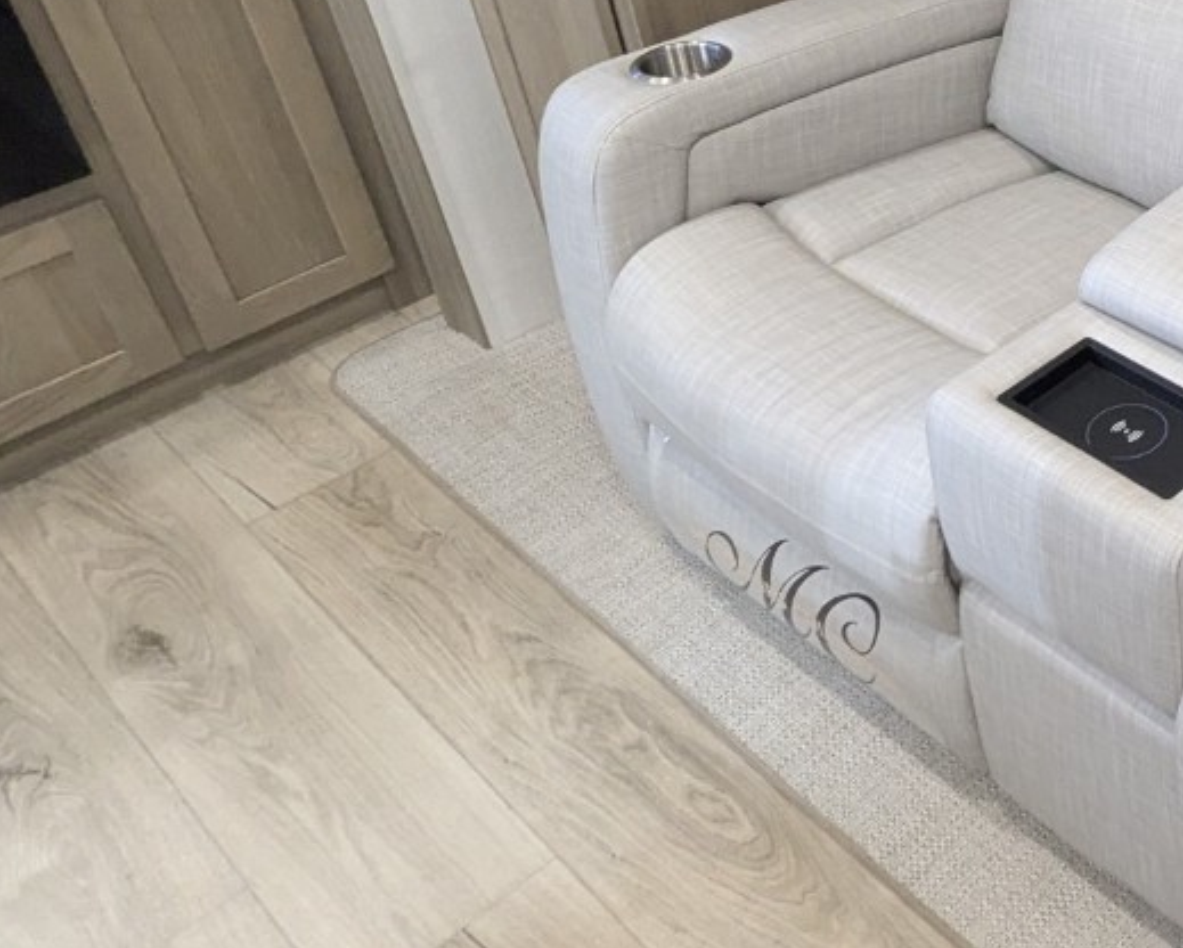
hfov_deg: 35.4
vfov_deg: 33.9
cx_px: 1389
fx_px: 1472
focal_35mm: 42
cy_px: 107
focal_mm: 2.35
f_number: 2.2
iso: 470
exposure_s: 1/67
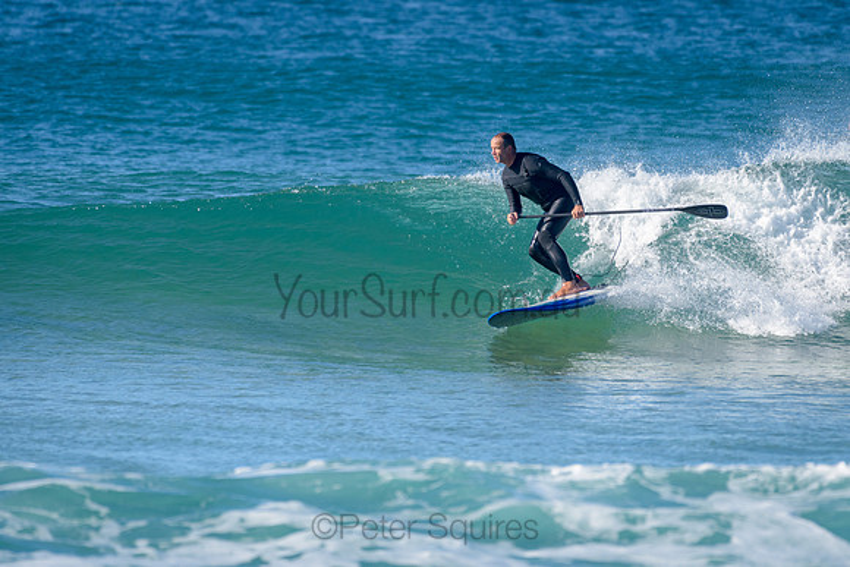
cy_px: 220
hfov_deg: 3.4
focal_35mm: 613
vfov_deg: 2.2
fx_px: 14468
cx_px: 450
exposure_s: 1/2000
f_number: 5.6
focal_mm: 500
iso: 450
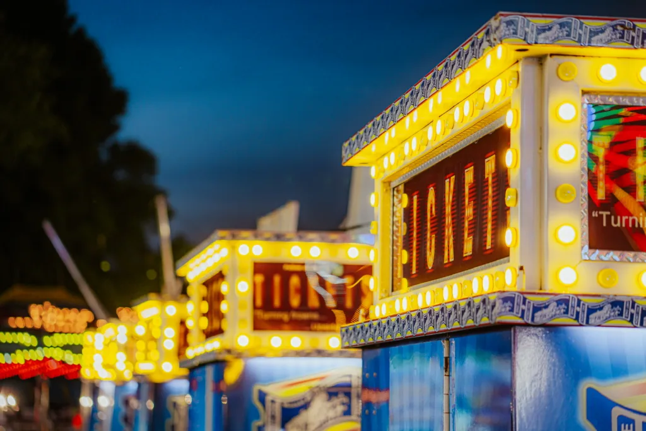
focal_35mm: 85
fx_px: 1525
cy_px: 216
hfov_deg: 23.9
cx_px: 323
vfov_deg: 16.1
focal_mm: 85
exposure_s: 1/100
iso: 200
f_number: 2.2
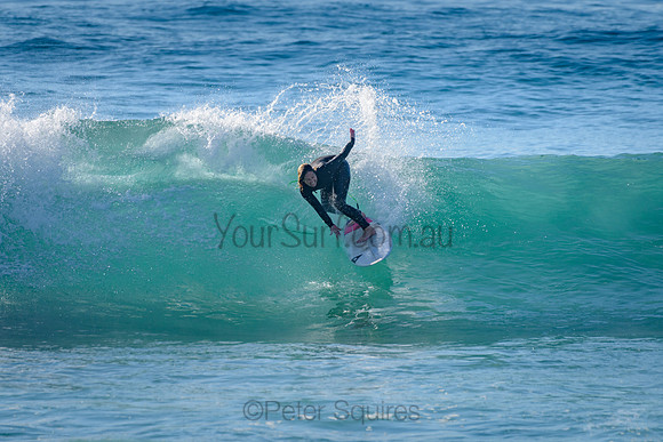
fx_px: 11288
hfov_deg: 3.4
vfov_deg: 2.2
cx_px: 292
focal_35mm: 613
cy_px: 181
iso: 200
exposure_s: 1/2000
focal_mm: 500
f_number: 5.6
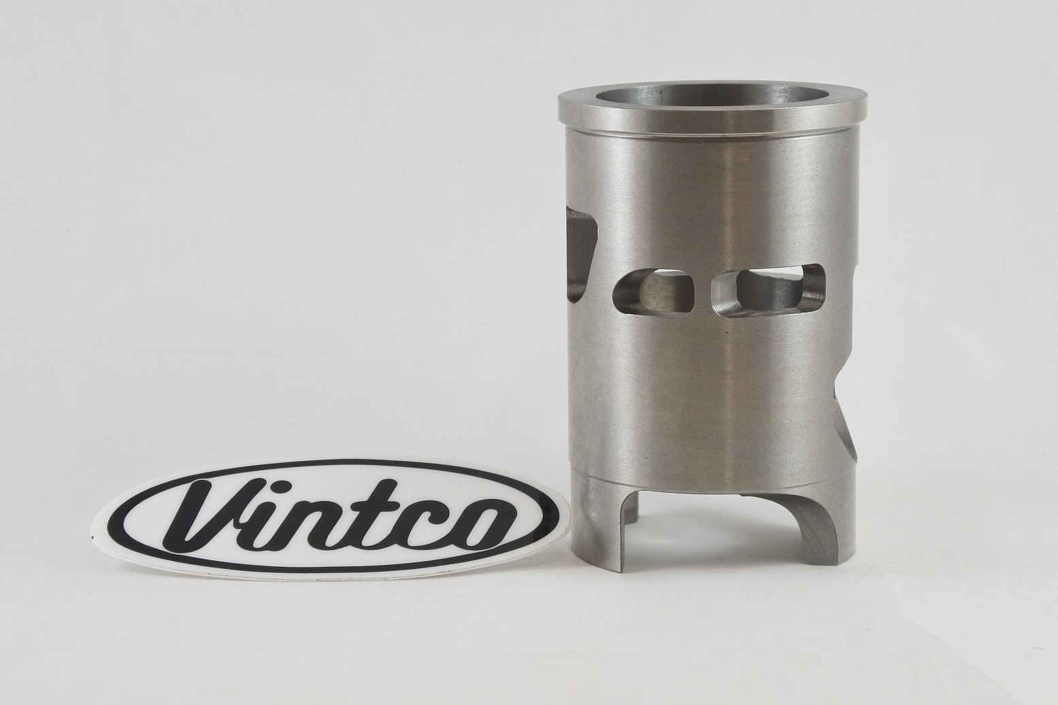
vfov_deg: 23.4
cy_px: 352
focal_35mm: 58
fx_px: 1705
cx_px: 529
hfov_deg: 34.5
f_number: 4.8
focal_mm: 21.8
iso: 500
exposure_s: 1/125
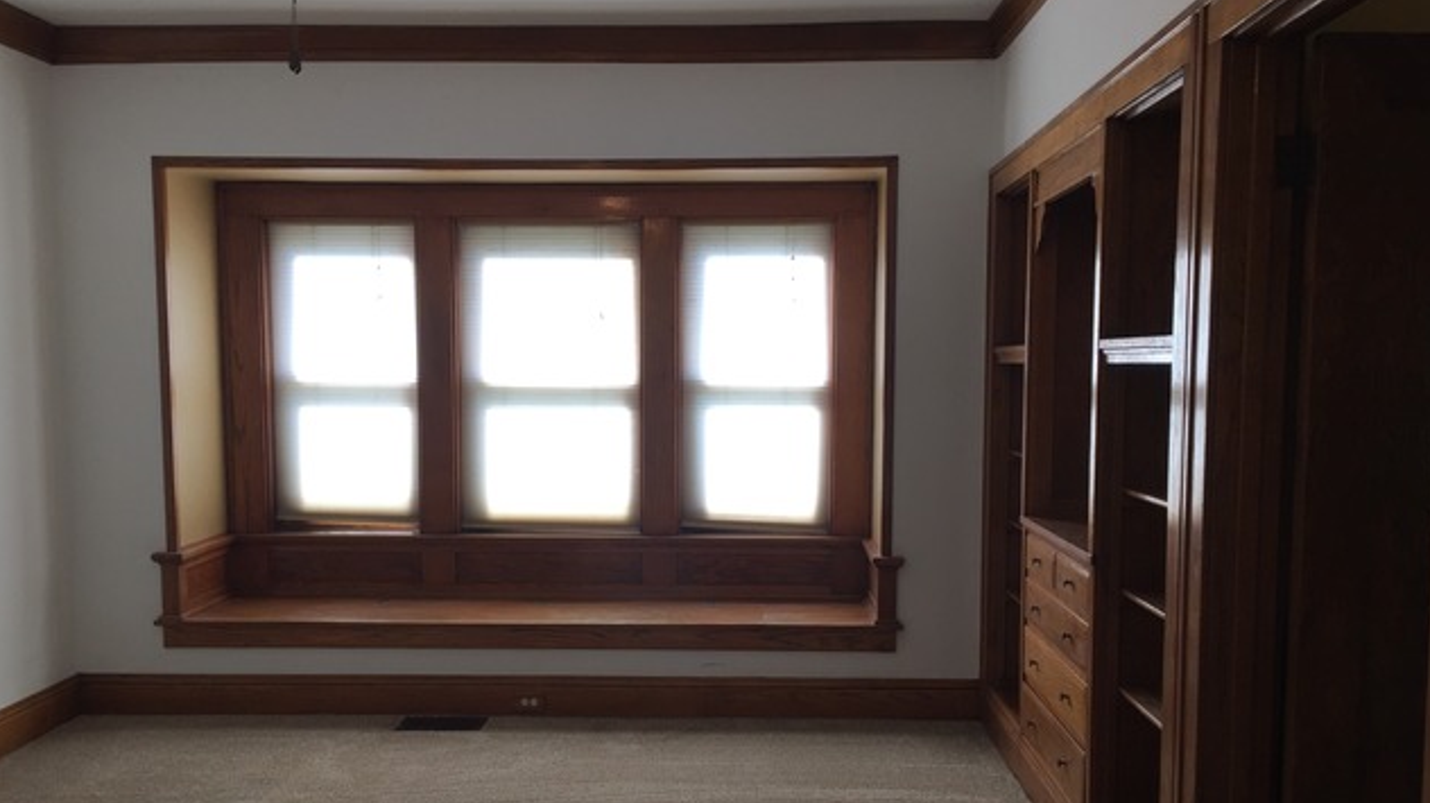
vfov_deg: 36.6
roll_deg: -1.0
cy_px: 461
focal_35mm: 32
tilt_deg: -4.4
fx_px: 1213
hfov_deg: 61.0
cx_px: 715
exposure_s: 1/120
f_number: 2.2
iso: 50
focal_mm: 4.15
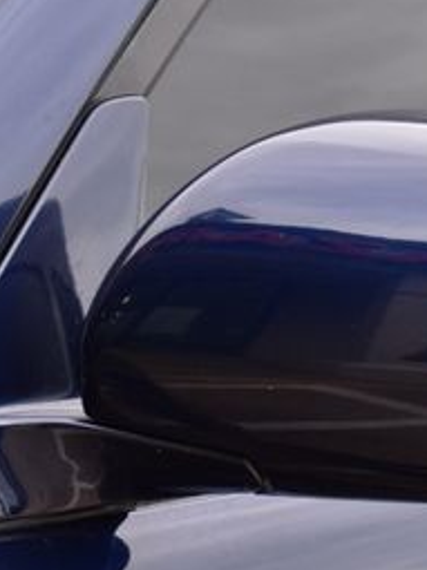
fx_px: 2864
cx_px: 530
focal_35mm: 174
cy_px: 317
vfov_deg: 11.4
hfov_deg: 8.4
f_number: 9
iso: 400
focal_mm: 48
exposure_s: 1/160
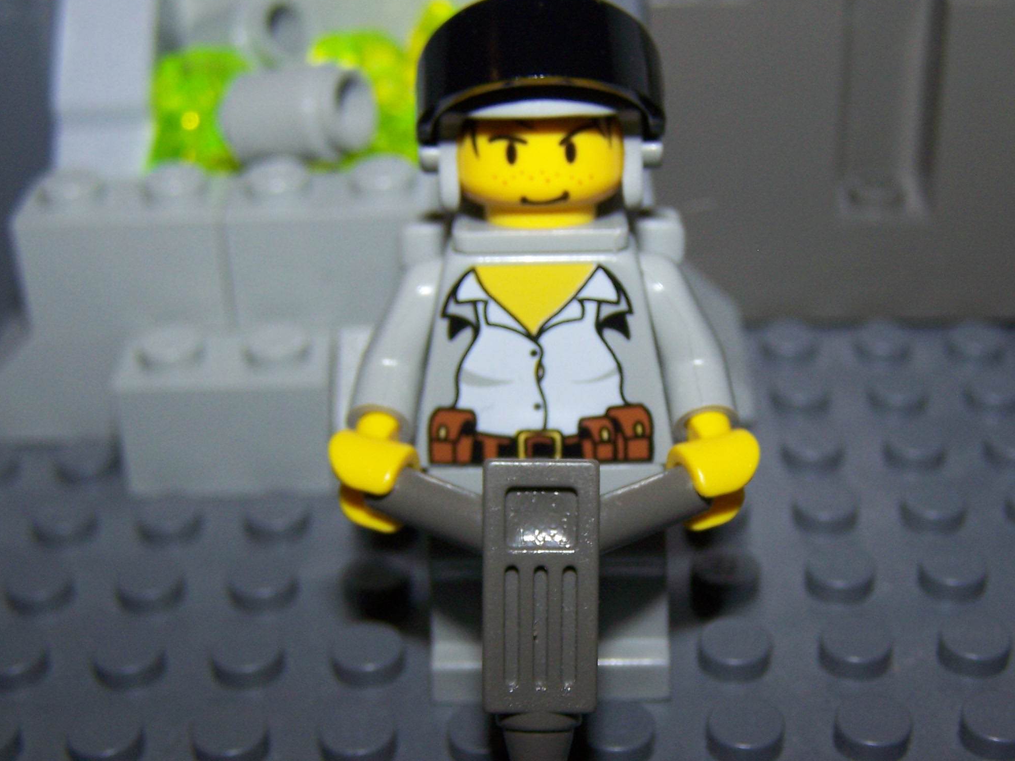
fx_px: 1730
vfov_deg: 24.7
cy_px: 477
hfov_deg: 32.6
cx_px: 597
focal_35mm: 59
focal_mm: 6.3
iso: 80
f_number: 2.8
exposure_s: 1/60
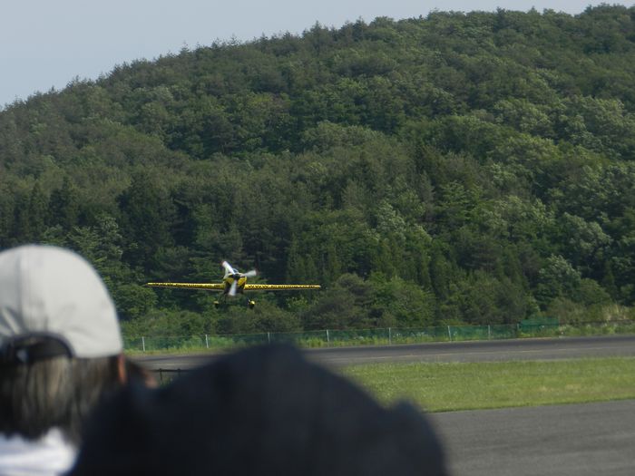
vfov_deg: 5.7
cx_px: 318
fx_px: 4825
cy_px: 238
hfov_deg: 7.5
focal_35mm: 263
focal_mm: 46.7
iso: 160
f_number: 5.2
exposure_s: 1/1000
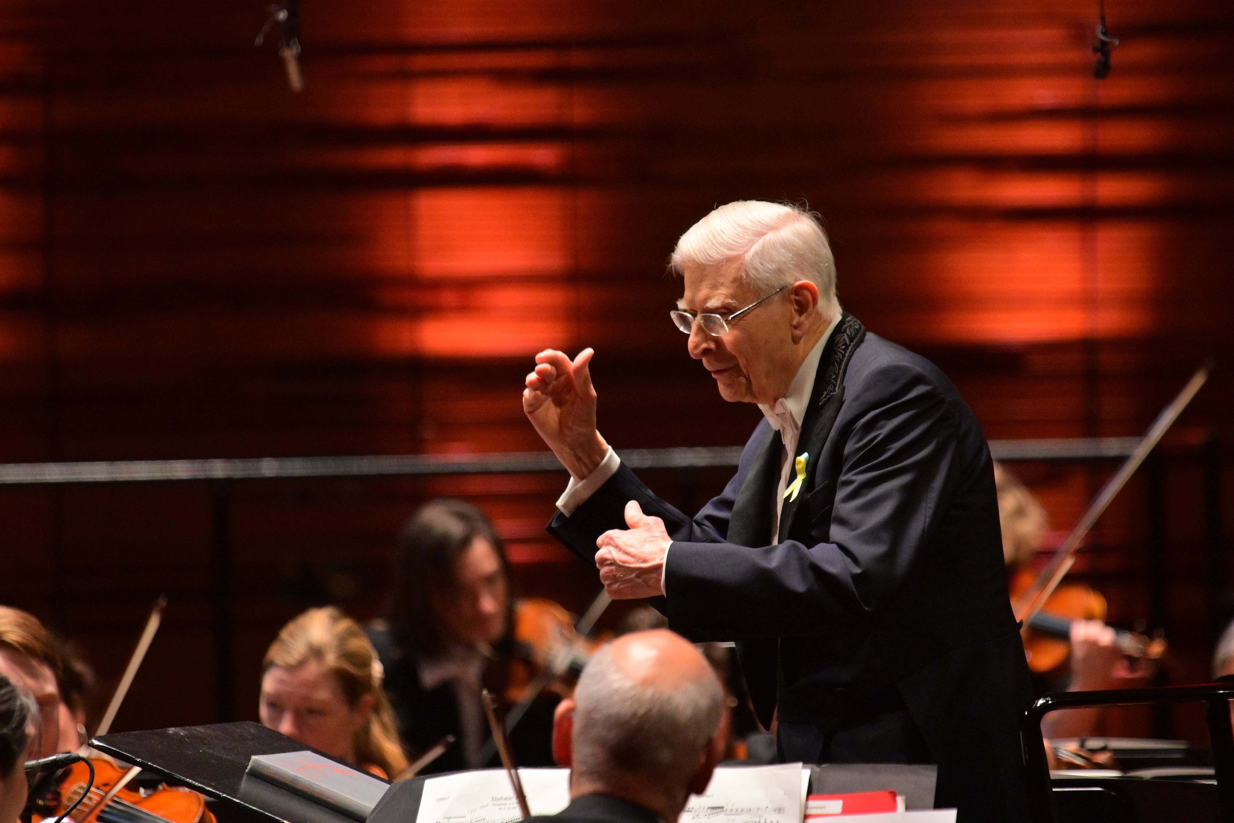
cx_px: 682
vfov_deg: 4.0
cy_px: 401
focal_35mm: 345
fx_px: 11825
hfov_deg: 6.0
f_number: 2.8
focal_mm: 200
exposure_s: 1/640
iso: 3200
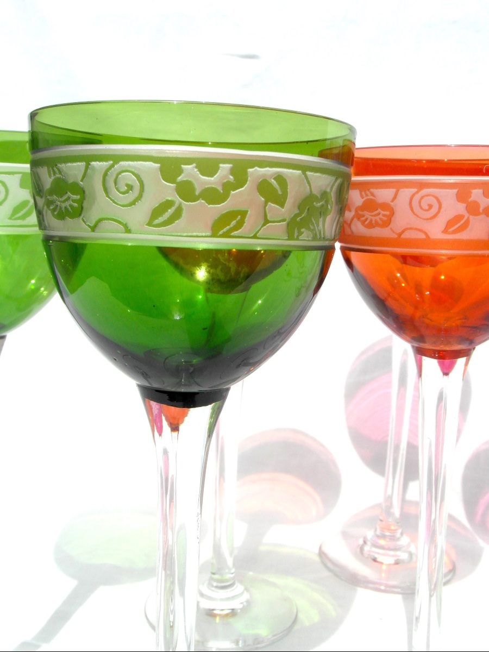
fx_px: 772
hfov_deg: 35.1
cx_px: 244
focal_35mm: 41
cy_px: 326
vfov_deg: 45.8
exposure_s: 1/750
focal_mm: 6.8
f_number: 5.8
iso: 80
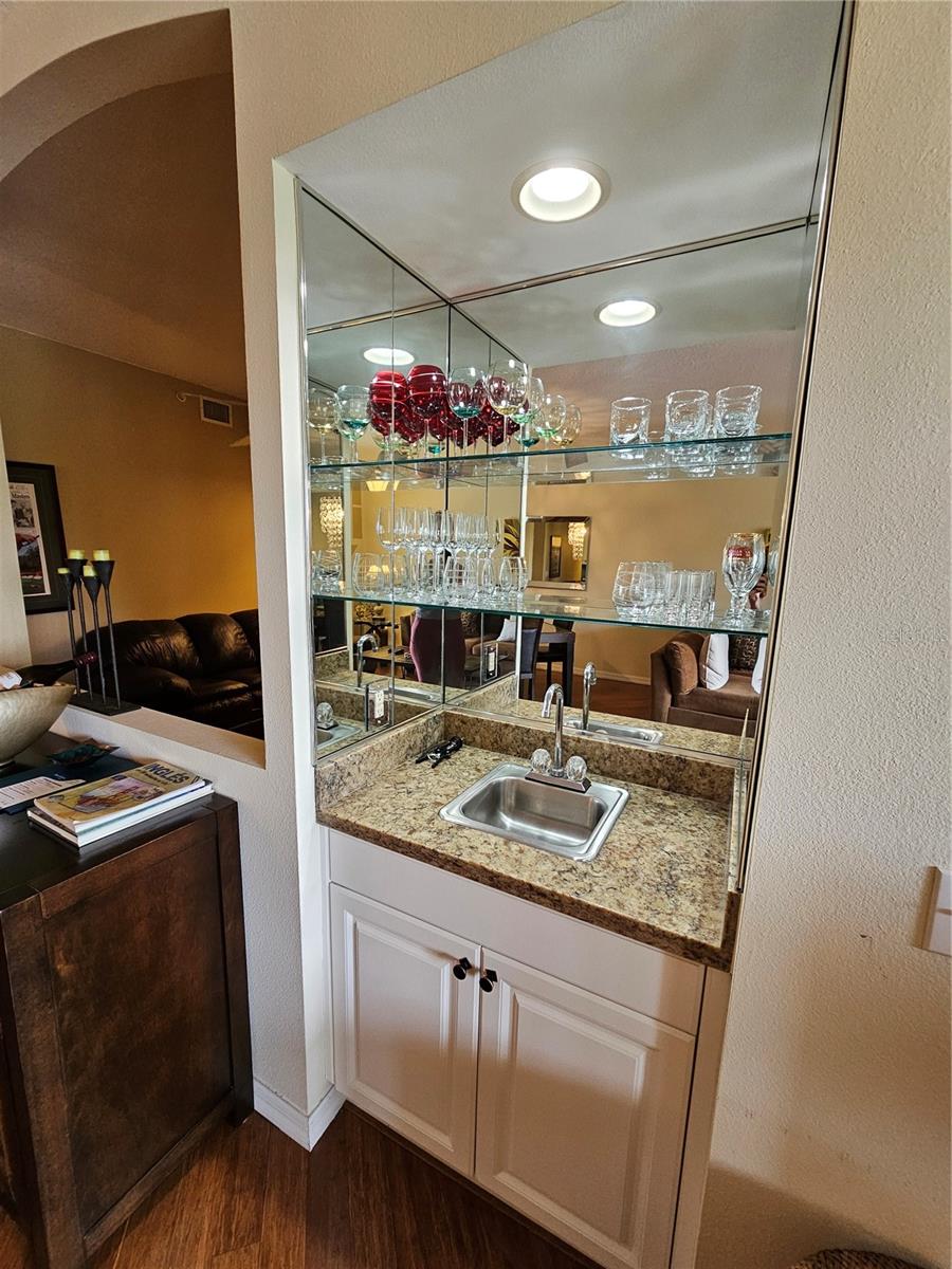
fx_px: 477
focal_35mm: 13
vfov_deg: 106.2
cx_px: 476
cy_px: 634
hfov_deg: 89.9
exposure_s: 1/60
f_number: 2.2
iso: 250
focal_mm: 2.2
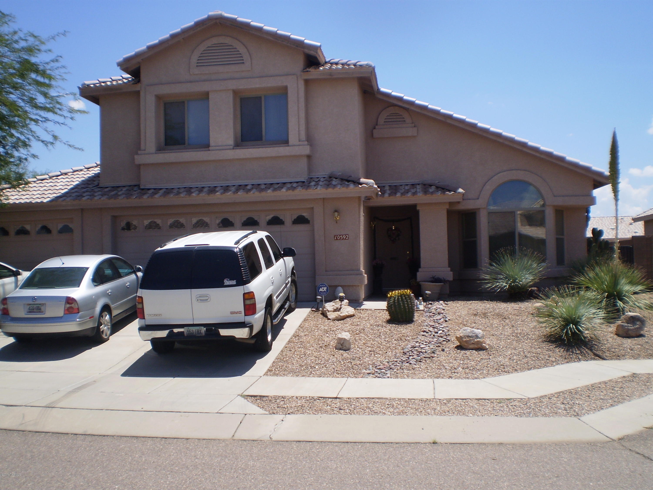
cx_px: 326
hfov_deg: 51.4
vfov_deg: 39.7
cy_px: 245
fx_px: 679
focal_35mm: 36
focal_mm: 6.3
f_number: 4.6
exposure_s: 1/800
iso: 64
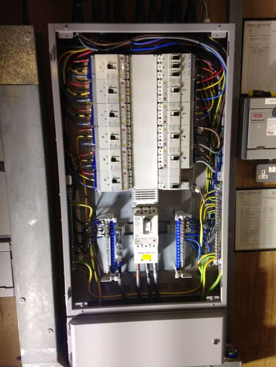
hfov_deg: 42.9
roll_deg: +1.2
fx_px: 351
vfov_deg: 55.4
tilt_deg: -6.2
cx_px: 138
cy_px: 184
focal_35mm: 33
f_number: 2.4
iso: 50
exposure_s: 1/40
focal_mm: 4.12
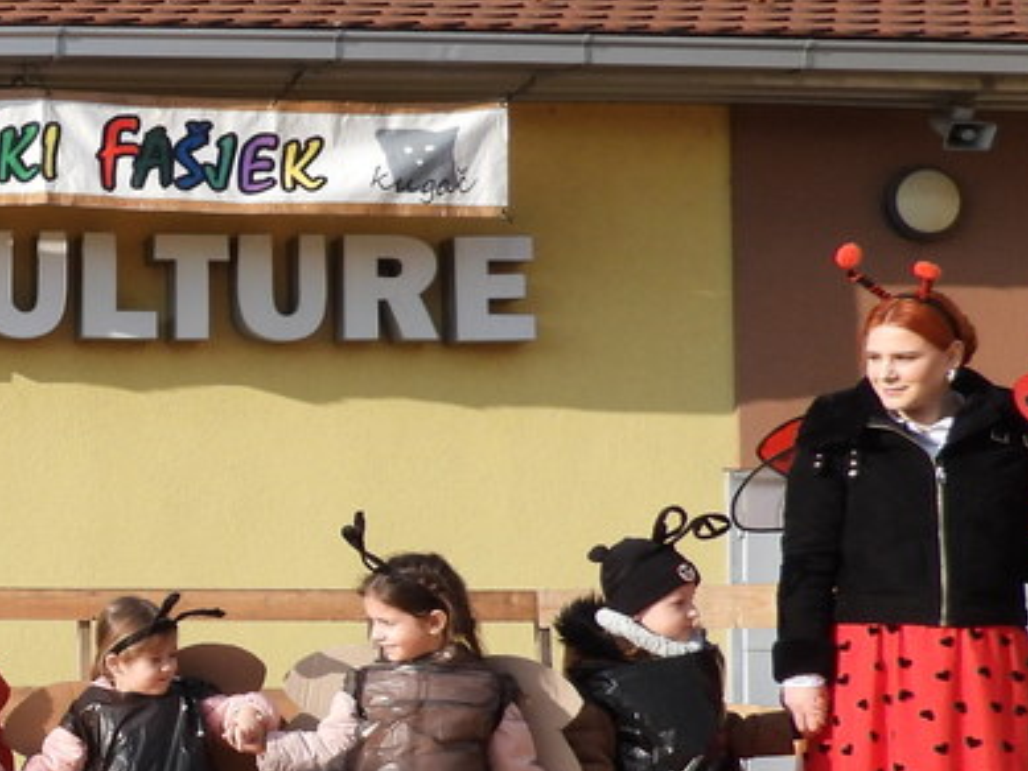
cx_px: -476
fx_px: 2198
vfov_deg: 19.9
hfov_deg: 22.2
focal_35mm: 74
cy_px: 507
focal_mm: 4.3
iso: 100
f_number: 2.8
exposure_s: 1/1250
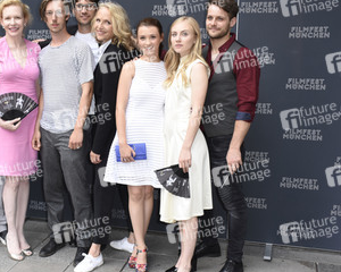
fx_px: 492
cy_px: 145
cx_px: 97
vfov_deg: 31.0
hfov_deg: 37.6
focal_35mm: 49
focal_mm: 23
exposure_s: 1/100
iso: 500
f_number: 6.3
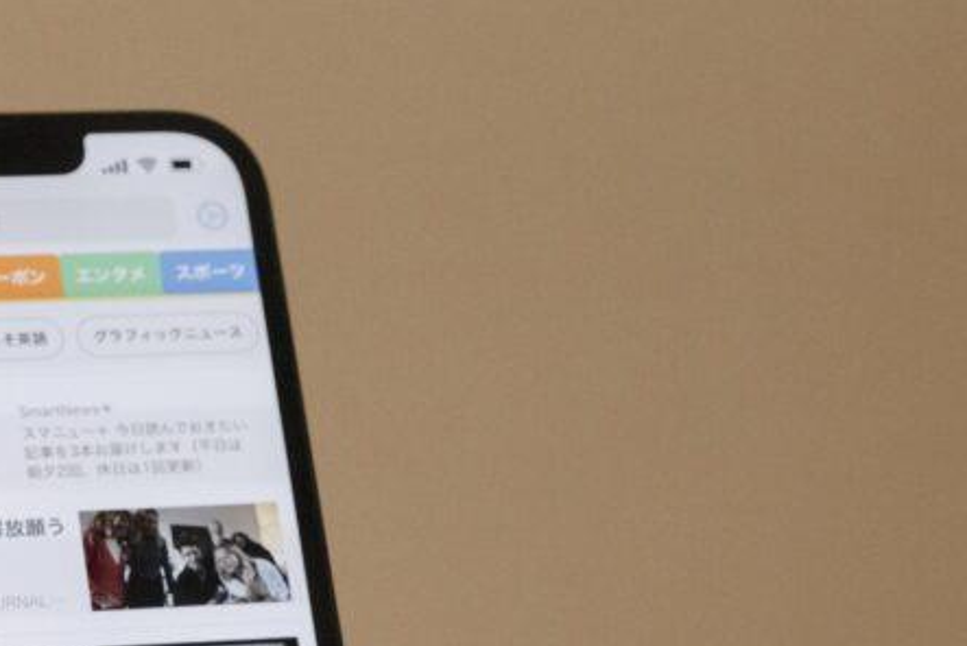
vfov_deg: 10.2
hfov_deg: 15.1
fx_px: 3602
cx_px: 59
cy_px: 658
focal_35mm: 134
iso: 4000
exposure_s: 1/800
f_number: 7.1
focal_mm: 54
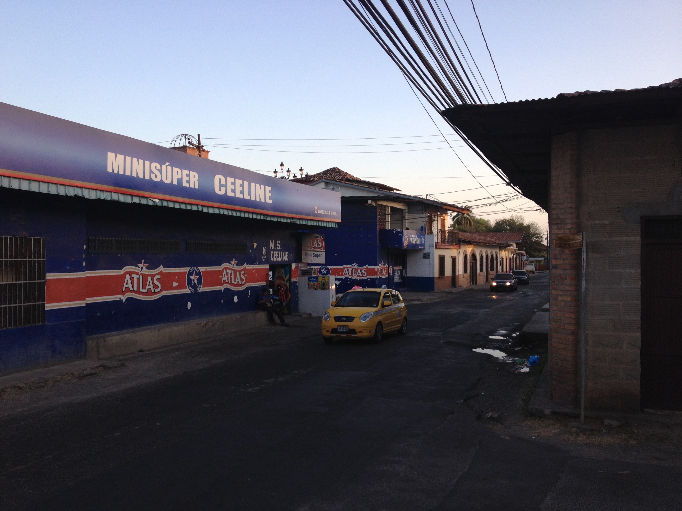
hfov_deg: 52.6
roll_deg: +0.3
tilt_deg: -2.2
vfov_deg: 40.7
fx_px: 690
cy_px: 256
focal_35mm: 35
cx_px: 341
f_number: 2.4
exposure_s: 1/216
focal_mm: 4.28
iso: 50
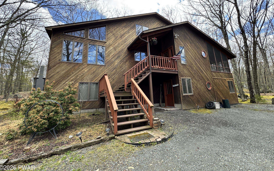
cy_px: 73
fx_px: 112
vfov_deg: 74.4
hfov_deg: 101.5
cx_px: 137
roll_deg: +2.6
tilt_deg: +12.3
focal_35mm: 15
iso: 40
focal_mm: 2.22
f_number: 2.2
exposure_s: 1/208
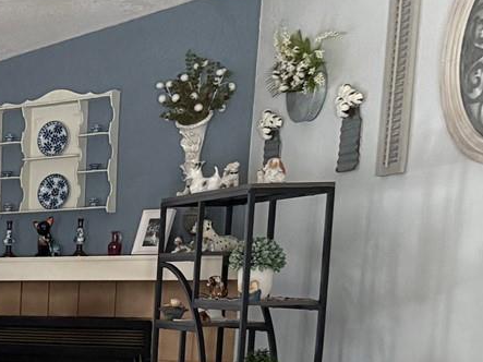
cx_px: -347
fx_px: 1311
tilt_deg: -9.7
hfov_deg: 17.5
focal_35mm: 94
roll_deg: +1.5
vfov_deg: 14.9
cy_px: 503
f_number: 1.6
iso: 500
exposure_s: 1/60
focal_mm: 5.96
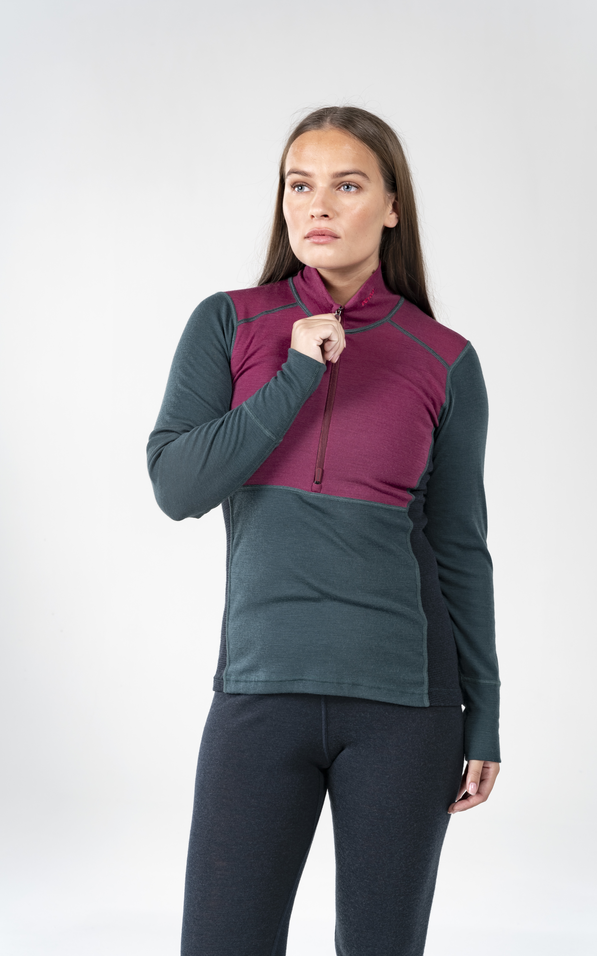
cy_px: 478
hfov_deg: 18.1
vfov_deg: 28.6
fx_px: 1874
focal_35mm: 72
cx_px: 315
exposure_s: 1/160
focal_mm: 70
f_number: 10
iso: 100
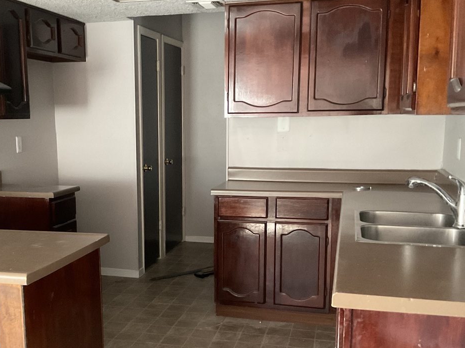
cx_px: 179
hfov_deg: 41.8
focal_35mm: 45
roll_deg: +0.9
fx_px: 604
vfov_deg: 32.1
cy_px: 213
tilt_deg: -9.0
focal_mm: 3
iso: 320
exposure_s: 1/40
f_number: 1.8
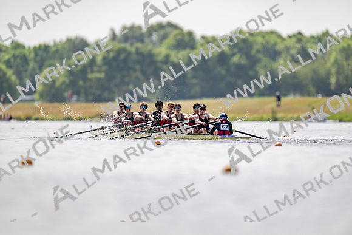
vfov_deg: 2.3
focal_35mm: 600
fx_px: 5868
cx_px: 176
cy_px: 118
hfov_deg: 3.4
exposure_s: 1/2500
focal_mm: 600
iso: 100
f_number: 4
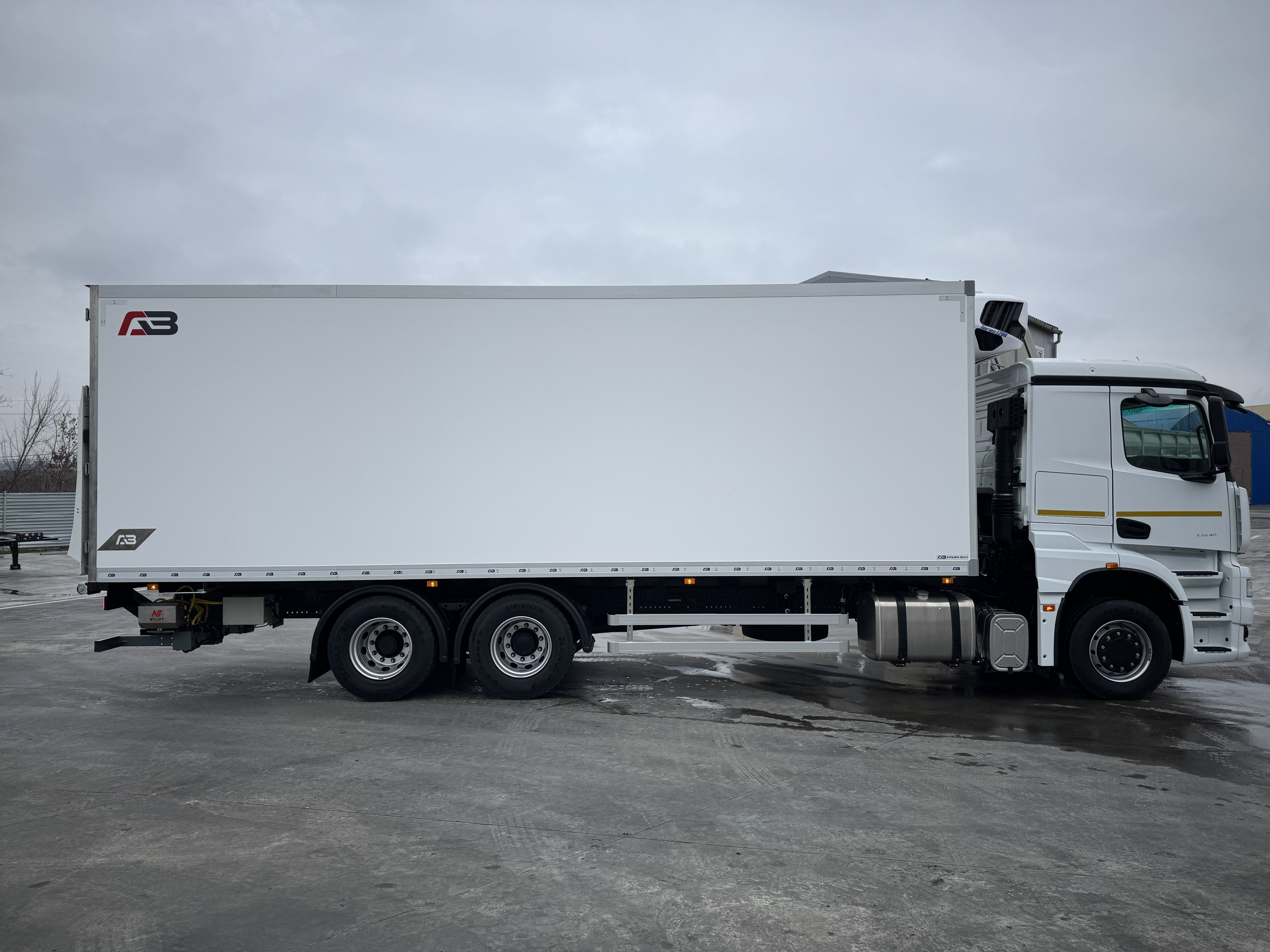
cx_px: 635
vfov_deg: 56.8
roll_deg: -1.0
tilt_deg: -0.5
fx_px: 881
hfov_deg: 71.6
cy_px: 476
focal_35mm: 24
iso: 80
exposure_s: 1/1112
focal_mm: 6.76
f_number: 1.78
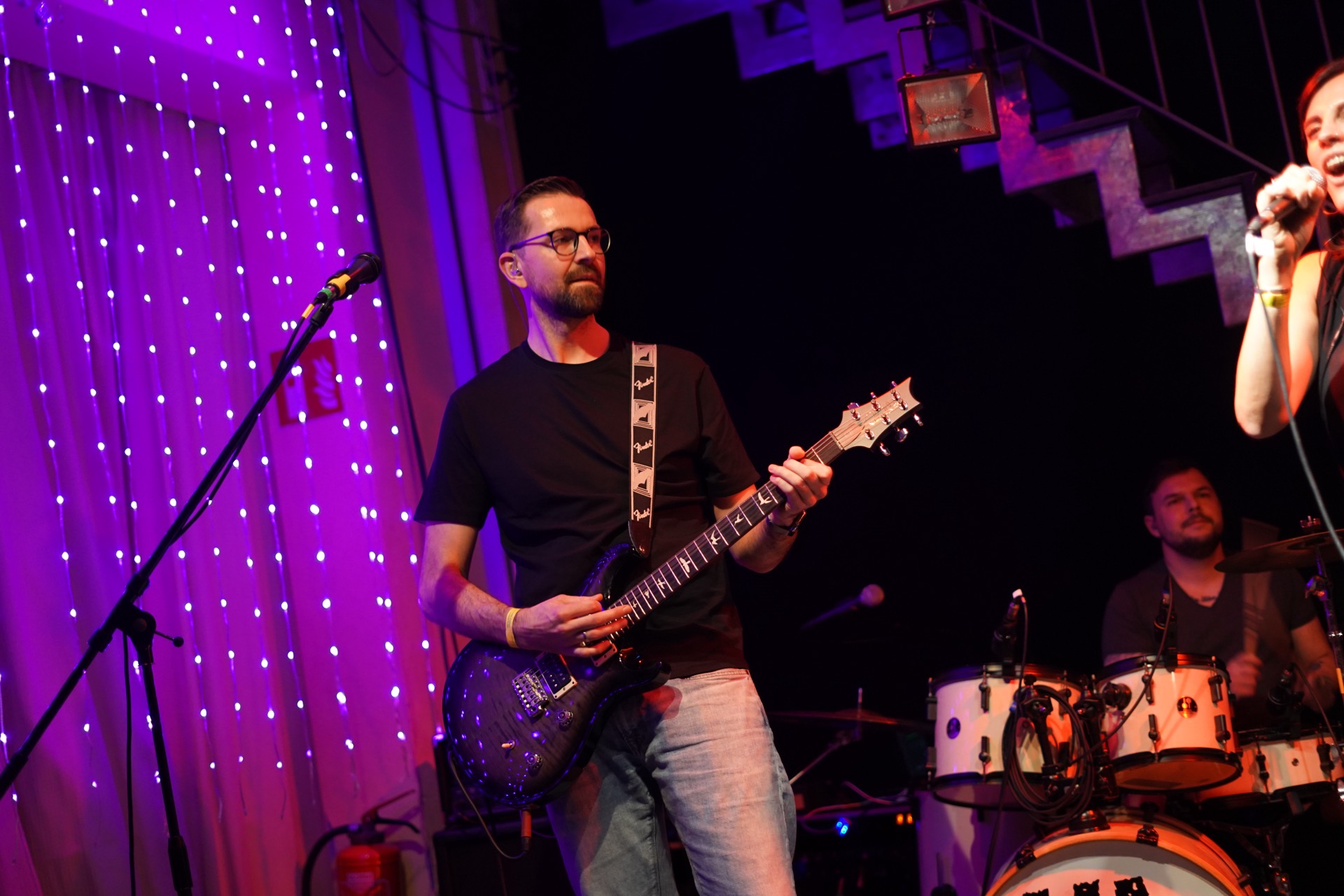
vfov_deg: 27.0
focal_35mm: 50
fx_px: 1867
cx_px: 672
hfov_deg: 39.6
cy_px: 448
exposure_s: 1/100
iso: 2500
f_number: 1.8
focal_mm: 50
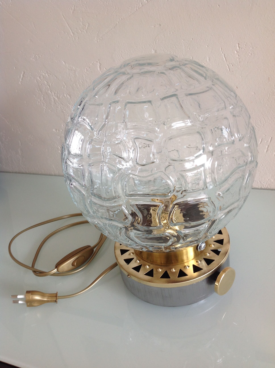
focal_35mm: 35
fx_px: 372
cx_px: 138
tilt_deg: -30.3
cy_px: 184
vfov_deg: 52.7
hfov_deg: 40.6
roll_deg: +11.8
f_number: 2.4
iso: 50
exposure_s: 1/20
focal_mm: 4.28
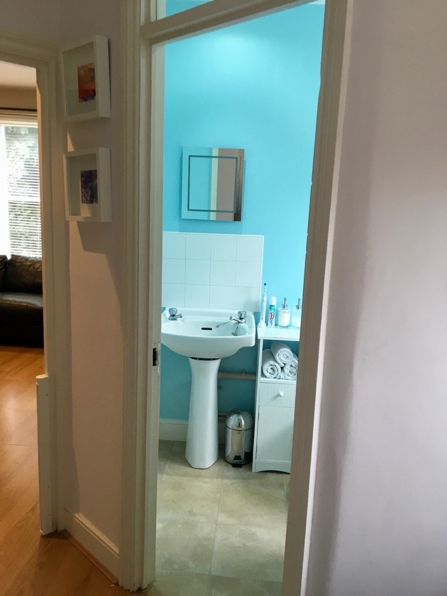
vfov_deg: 61.7
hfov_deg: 48.2
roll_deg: -2.3
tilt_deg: -10.8
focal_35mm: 29
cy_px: 298
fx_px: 499
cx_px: 224
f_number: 2.2
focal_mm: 4.15
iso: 100
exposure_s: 1/33
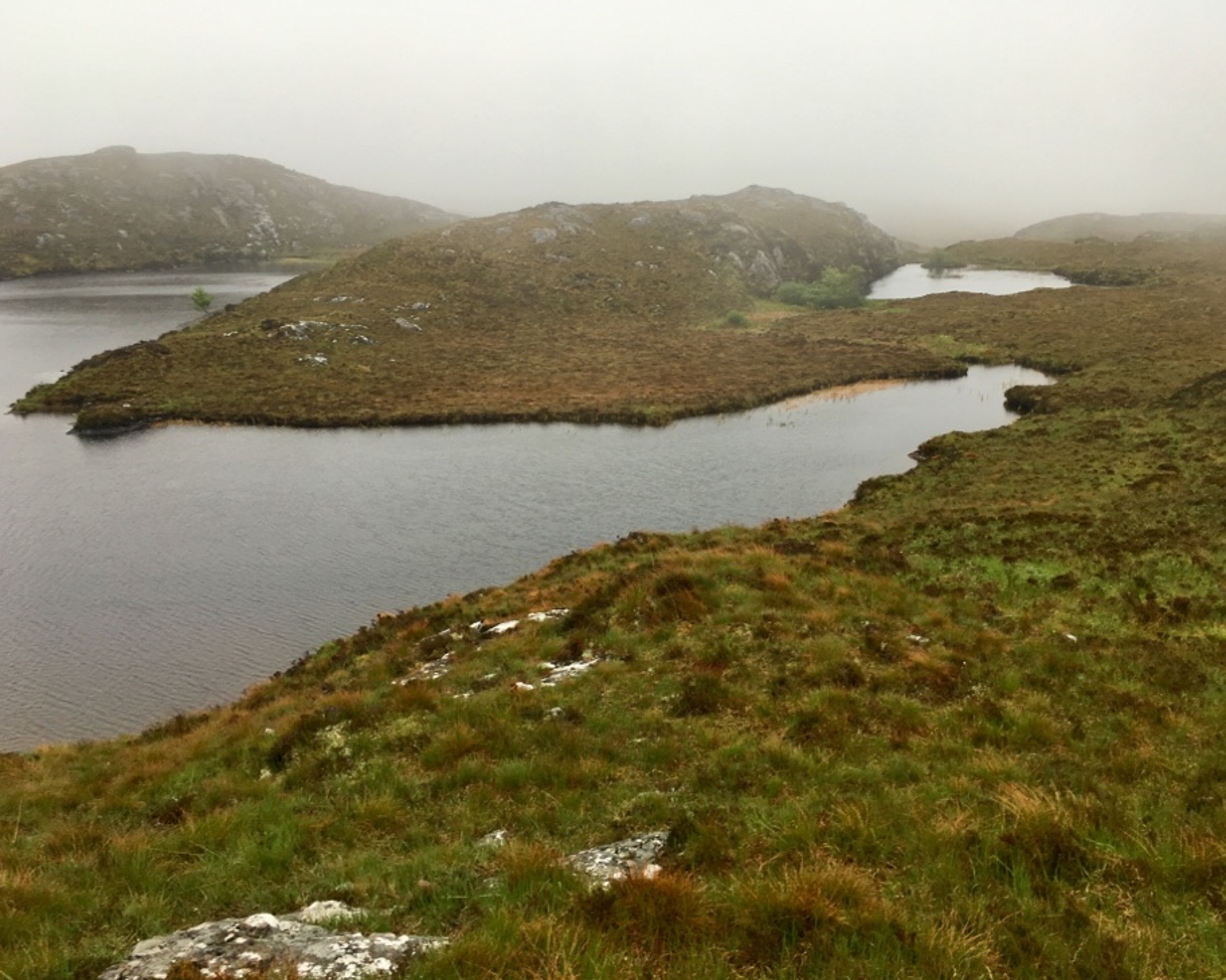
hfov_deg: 57.2
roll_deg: +1.1
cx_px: 646
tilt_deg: -17.5
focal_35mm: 31
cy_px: 497
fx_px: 1125
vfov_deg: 47.1
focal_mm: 4.15
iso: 25
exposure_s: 1/100
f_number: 2.2
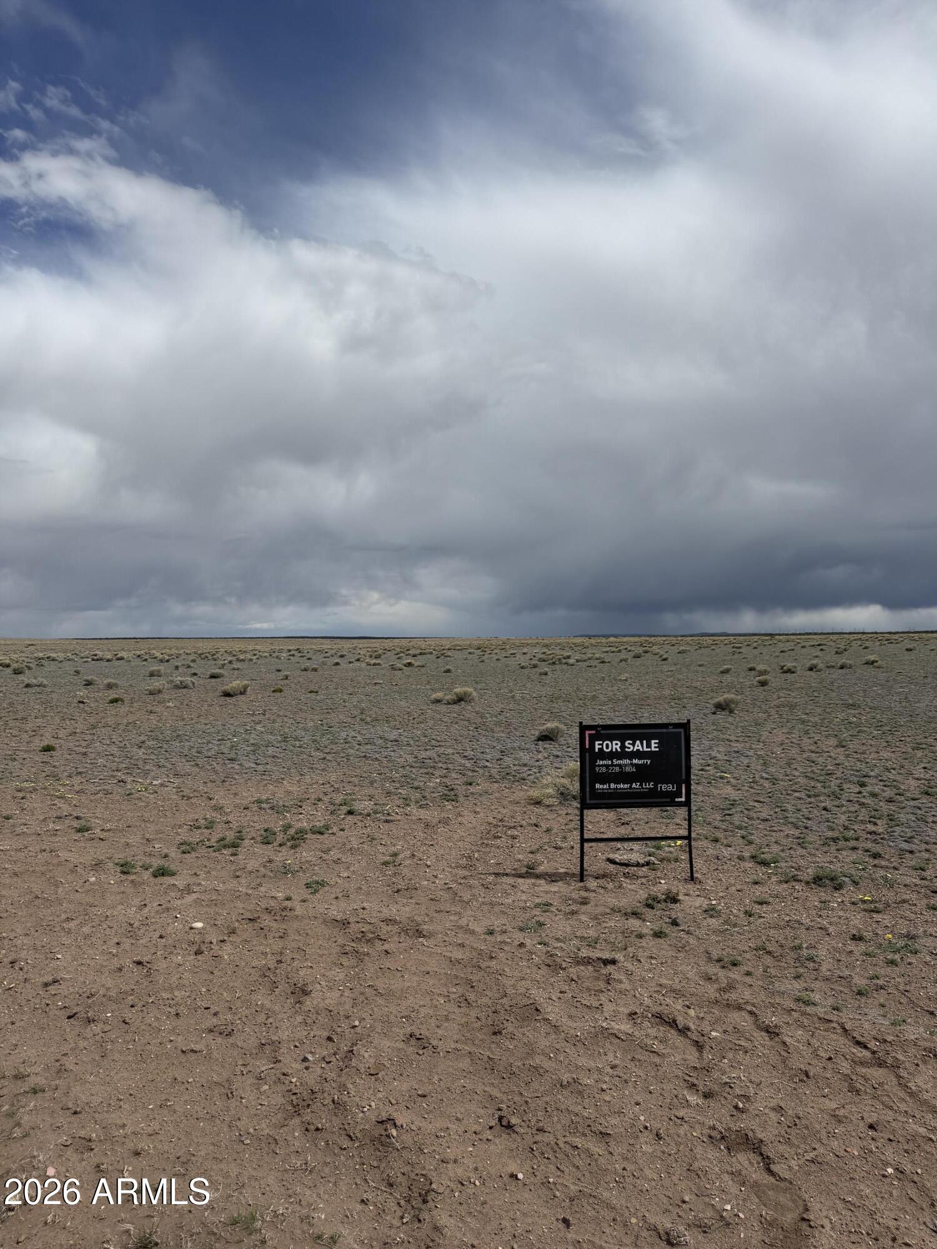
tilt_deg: +1.3
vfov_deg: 71.6
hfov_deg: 56.8
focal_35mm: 24
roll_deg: +1.4
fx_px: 866
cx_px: 468
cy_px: 624
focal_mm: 6.76
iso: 80
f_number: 1.78
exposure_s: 1/11905
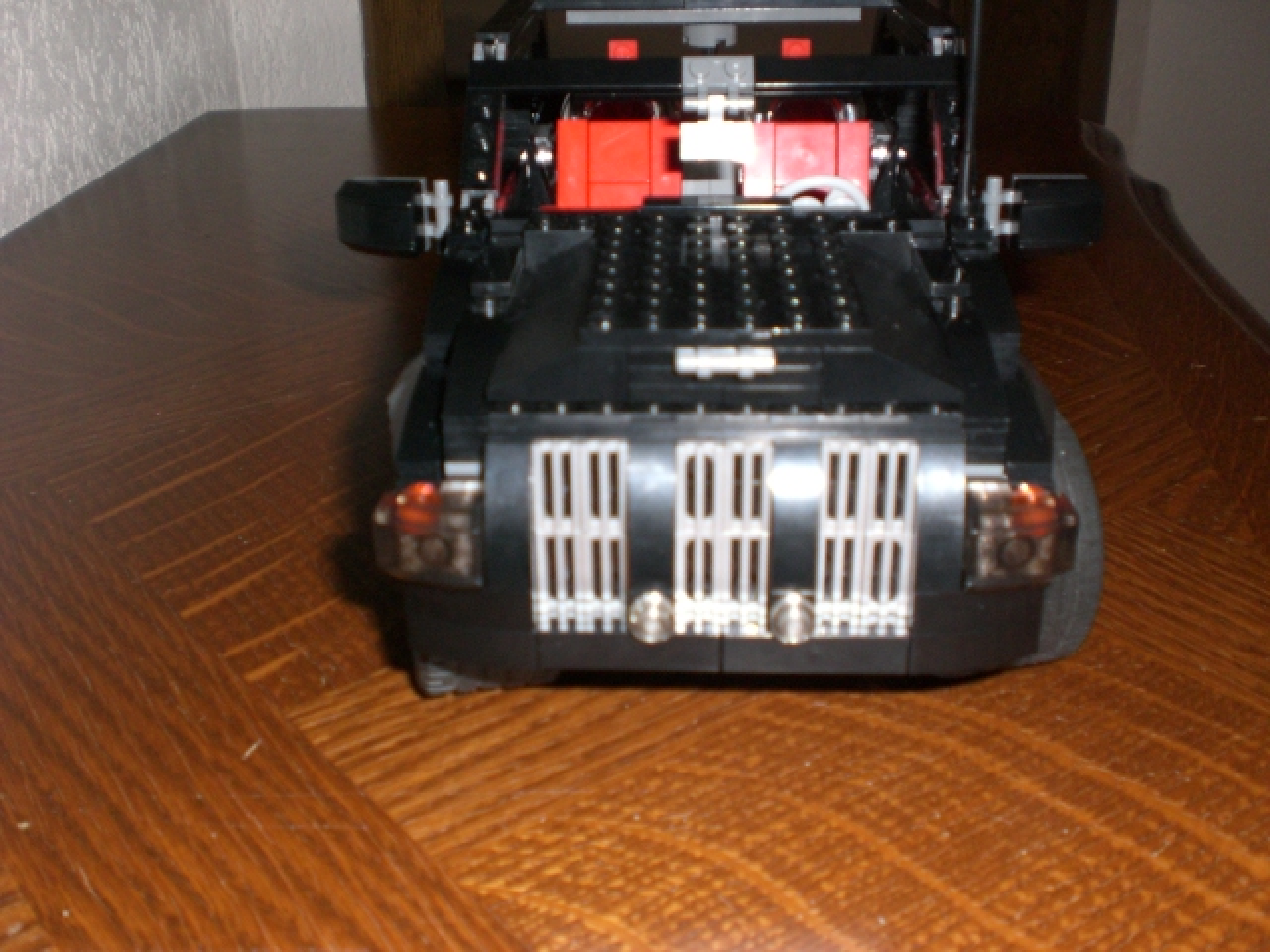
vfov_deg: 37.7
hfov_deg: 49.0
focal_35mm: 38
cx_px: 635
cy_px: 476
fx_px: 1394
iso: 200
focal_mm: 6.3
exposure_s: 1/60
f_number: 3.1
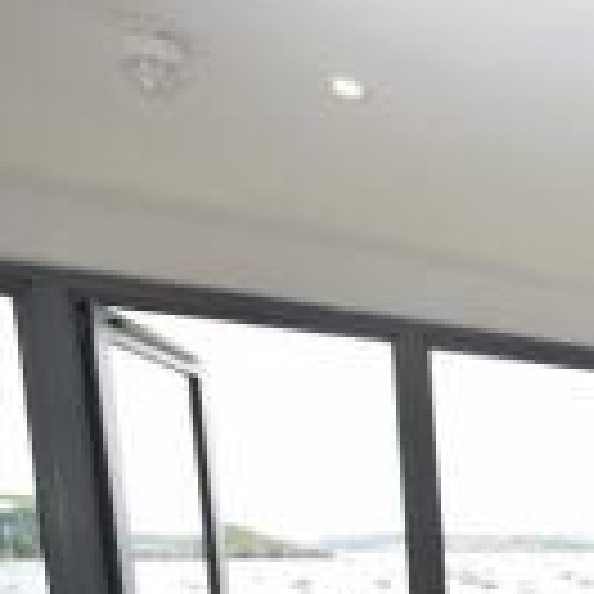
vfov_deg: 31.6
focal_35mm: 46
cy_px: 686
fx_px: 893
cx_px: 886
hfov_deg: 26.7
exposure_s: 1/125
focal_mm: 10
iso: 100
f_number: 5.6
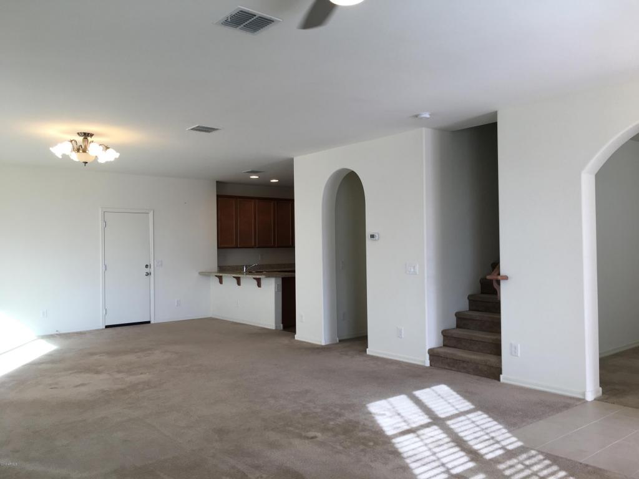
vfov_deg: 48.2
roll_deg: +0.1
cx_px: 320
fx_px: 535
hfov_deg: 61.7
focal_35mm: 29
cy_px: 240
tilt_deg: +1.7
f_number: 2.2
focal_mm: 4.15
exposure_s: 1/60
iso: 32
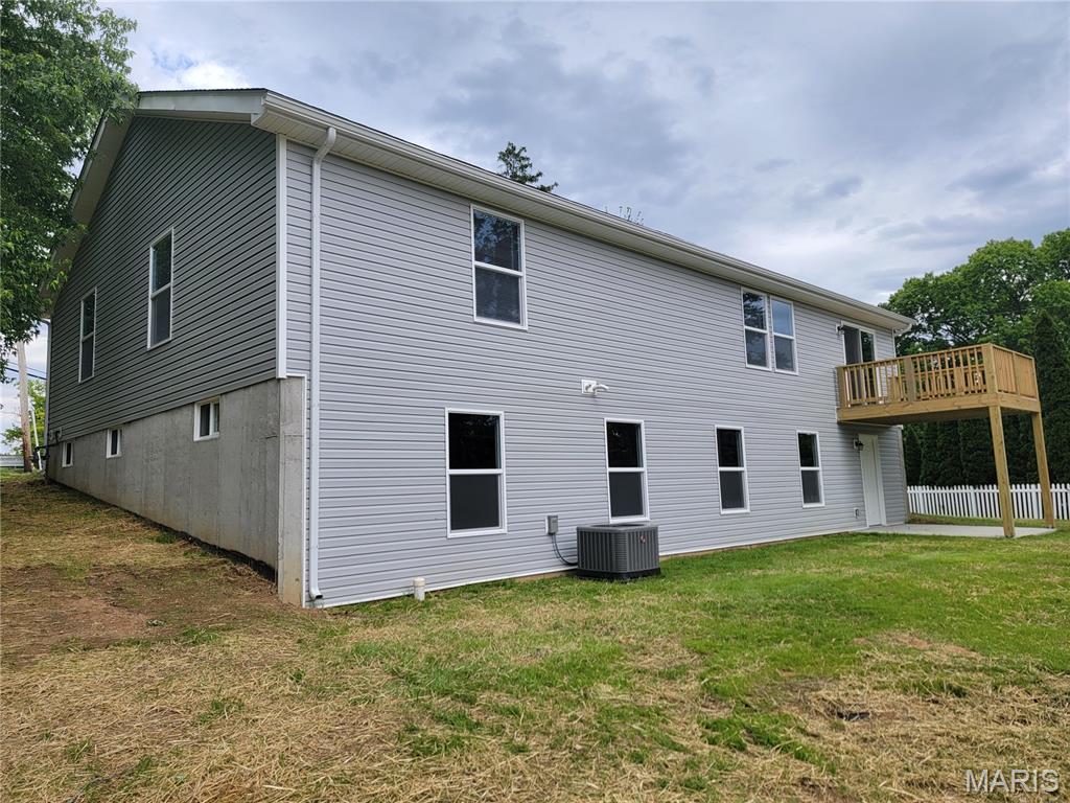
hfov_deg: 71.6
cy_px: 402
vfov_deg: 56.8
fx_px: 742
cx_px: 535
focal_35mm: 24
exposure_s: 1/514
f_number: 1.8
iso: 16
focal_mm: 6.7
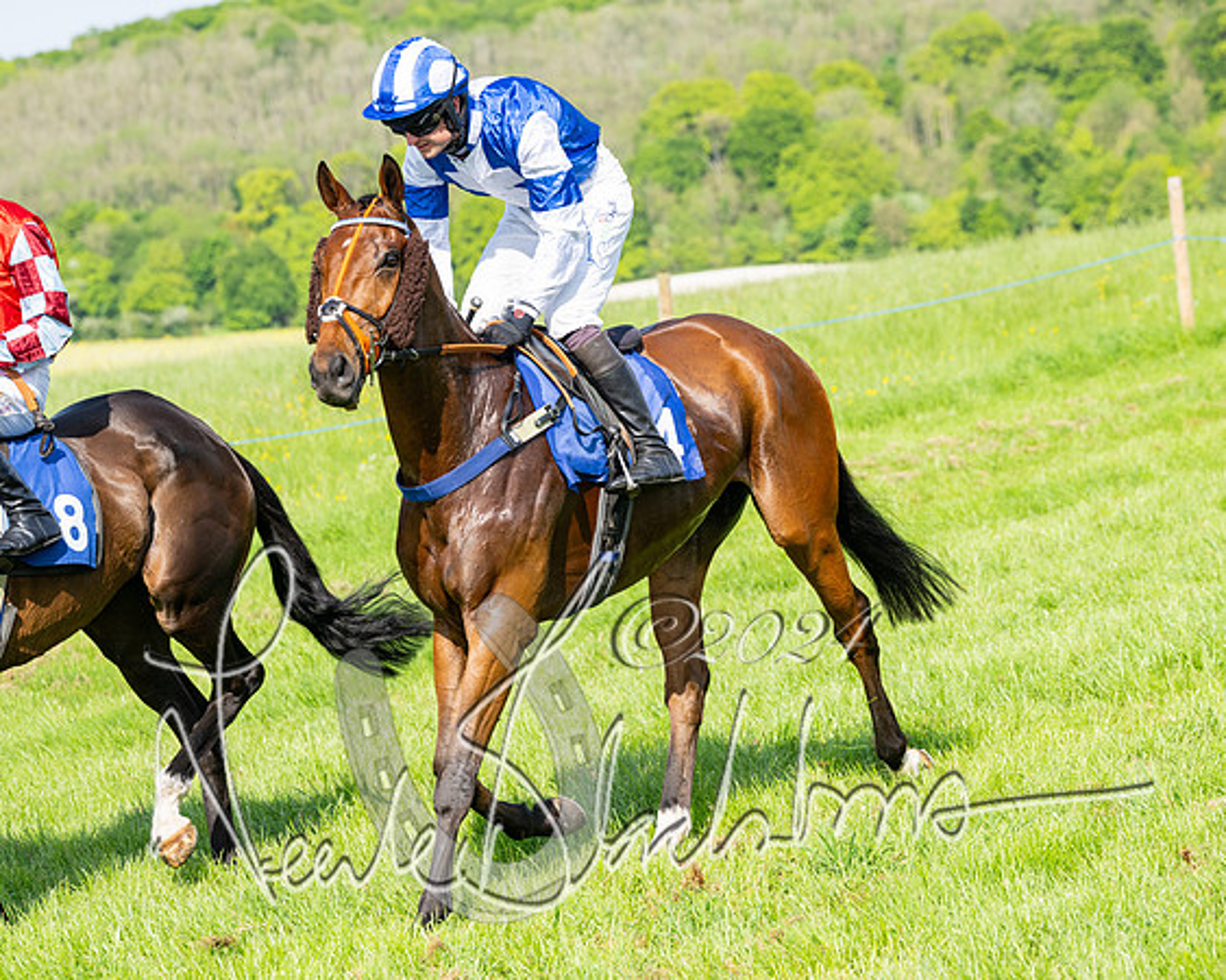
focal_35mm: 124
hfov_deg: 15.5
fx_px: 4496
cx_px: 613
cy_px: 490
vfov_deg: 12.4
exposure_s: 1/800
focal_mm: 110
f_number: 5
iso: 200
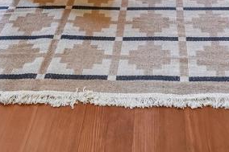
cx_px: 172
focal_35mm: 74
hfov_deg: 27.0
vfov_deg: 12.7
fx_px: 470
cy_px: -244
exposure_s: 1/15
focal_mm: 14
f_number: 8
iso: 500
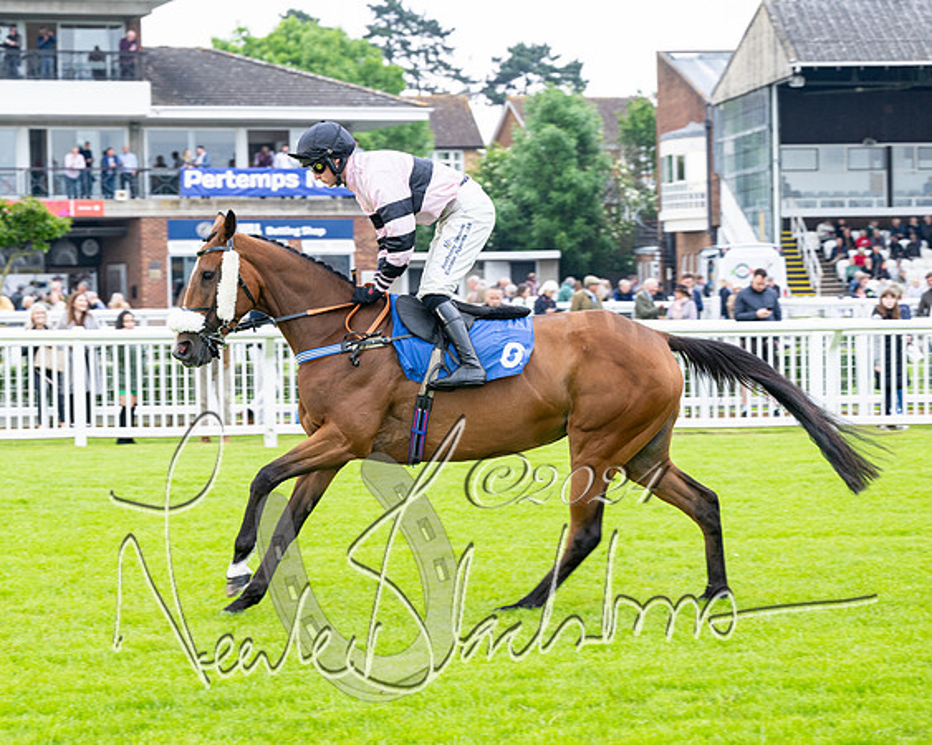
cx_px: 364
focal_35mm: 95
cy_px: 343
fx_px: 2608
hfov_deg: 20.2
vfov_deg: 16.3
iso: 400
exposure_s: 1/500
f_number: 4
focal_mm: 70
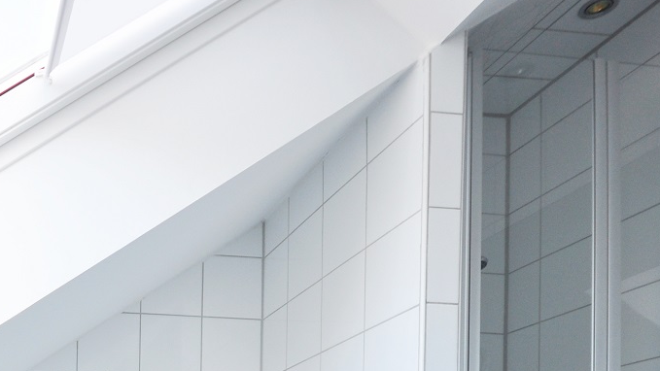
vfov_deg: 26.2
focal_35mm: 37
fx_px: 648
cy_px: 509
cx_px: 18
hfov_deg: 46.4
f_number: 5
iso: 200
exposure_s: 1/100
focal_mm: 10
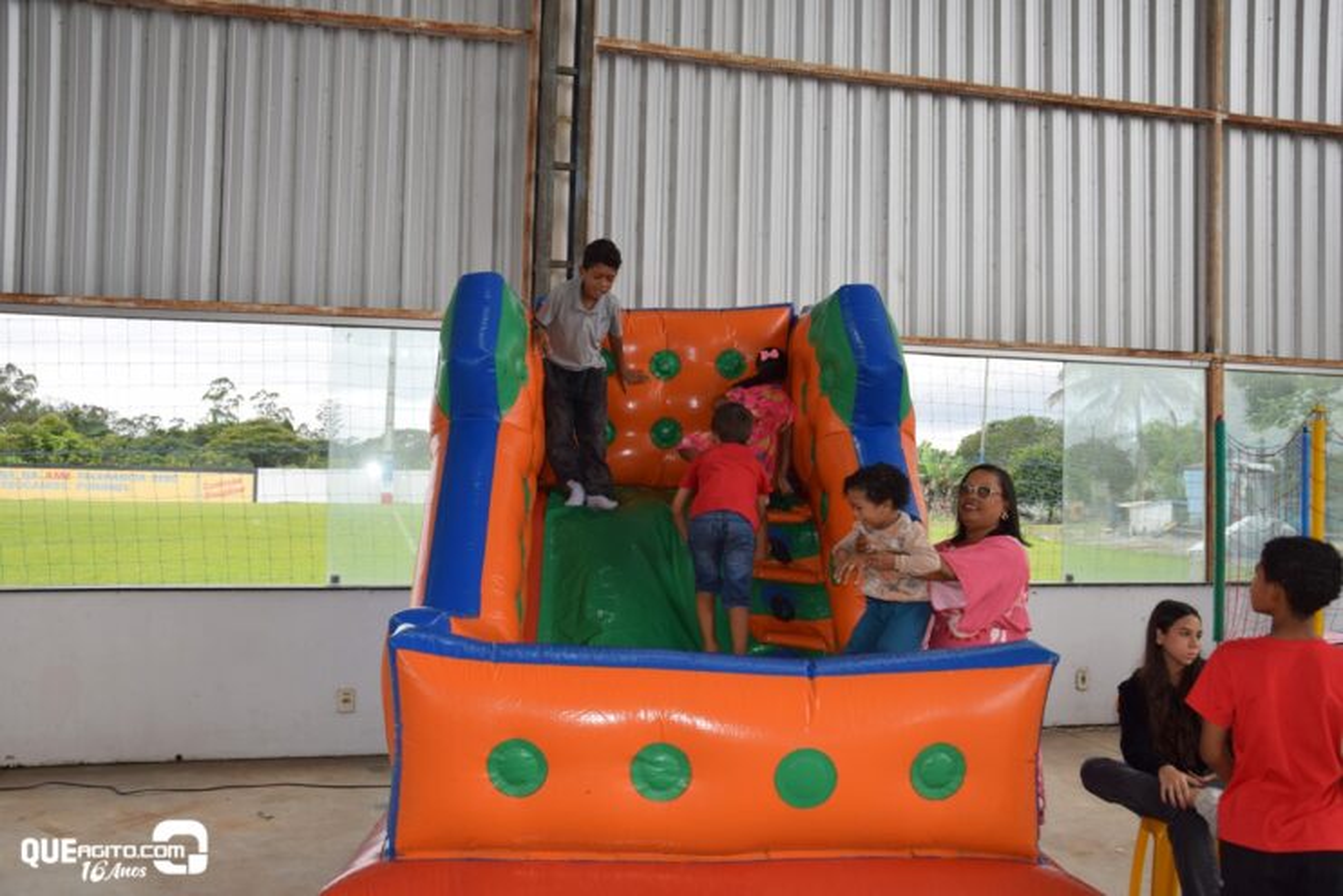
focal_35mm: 32
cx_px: 672
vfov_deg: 41.7
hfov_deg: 59.5
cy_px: 448
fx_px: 1175
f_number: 5.6
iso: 100
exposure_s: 1/125
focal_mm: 21
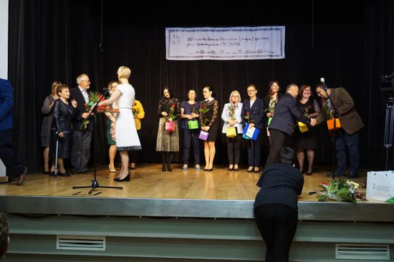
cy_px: 131
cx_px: 197
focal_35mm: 36
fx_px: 394
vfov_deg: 36.8
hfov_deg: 53.2
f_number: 4.5
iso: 3200
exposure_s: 1/160
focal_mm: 24
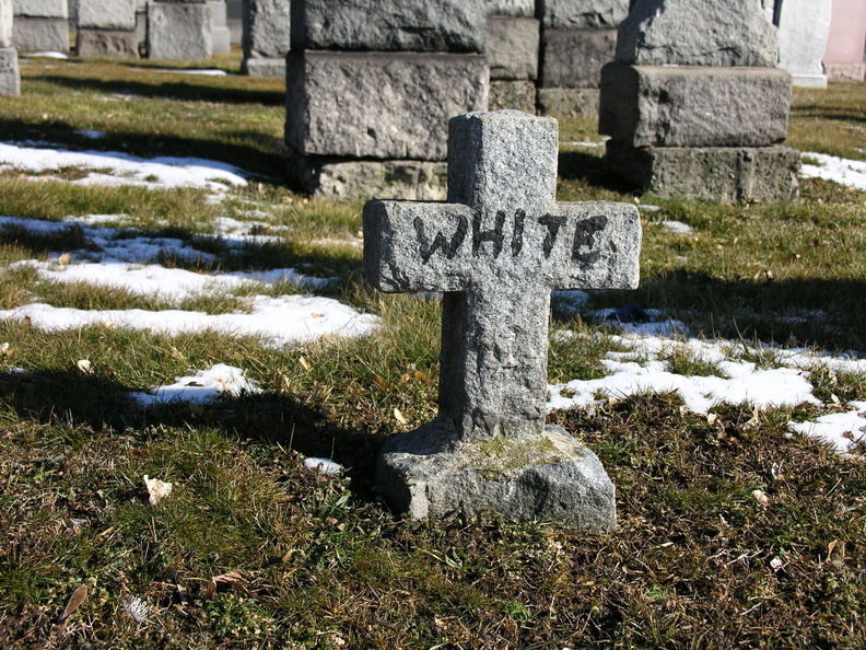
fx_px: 1251
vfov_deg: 29.1
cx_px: 433
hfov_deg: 38.2
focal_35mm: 50
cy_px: 325
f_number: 3.5
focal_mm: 12.7
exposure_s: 1/512
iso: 50
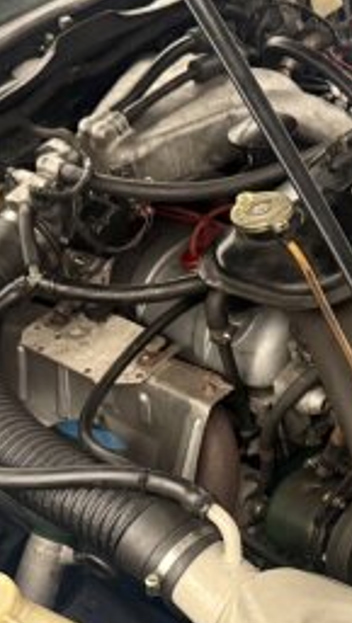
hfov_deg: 17.7
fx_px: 1076
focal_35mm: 65
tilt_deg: -43.2
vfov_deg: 31.6
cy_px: 487
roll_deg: +6.9
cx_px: 422
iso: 800
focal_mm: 6.76
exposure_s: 1/49
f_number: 1.78
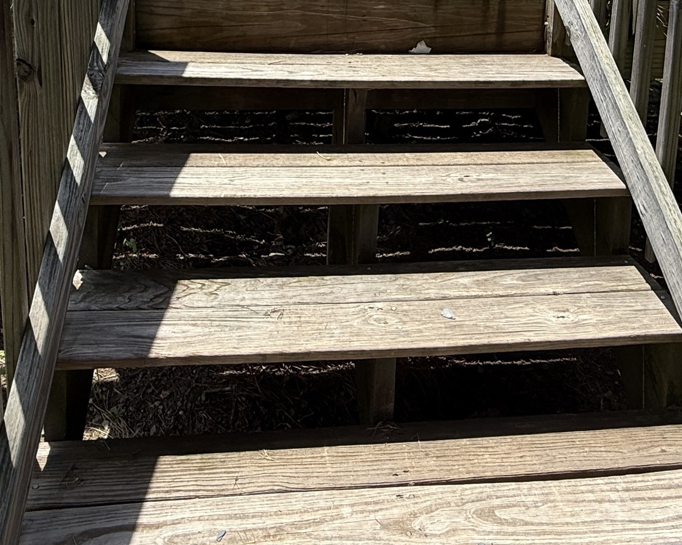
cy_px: -12
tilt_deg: -9.4
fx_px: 727
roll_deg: -1.4
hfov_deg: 50.3
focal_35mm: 36
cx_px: 349
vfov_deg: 36.6
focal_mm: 2.22
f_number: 2.2
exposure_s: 1/1087
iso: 50
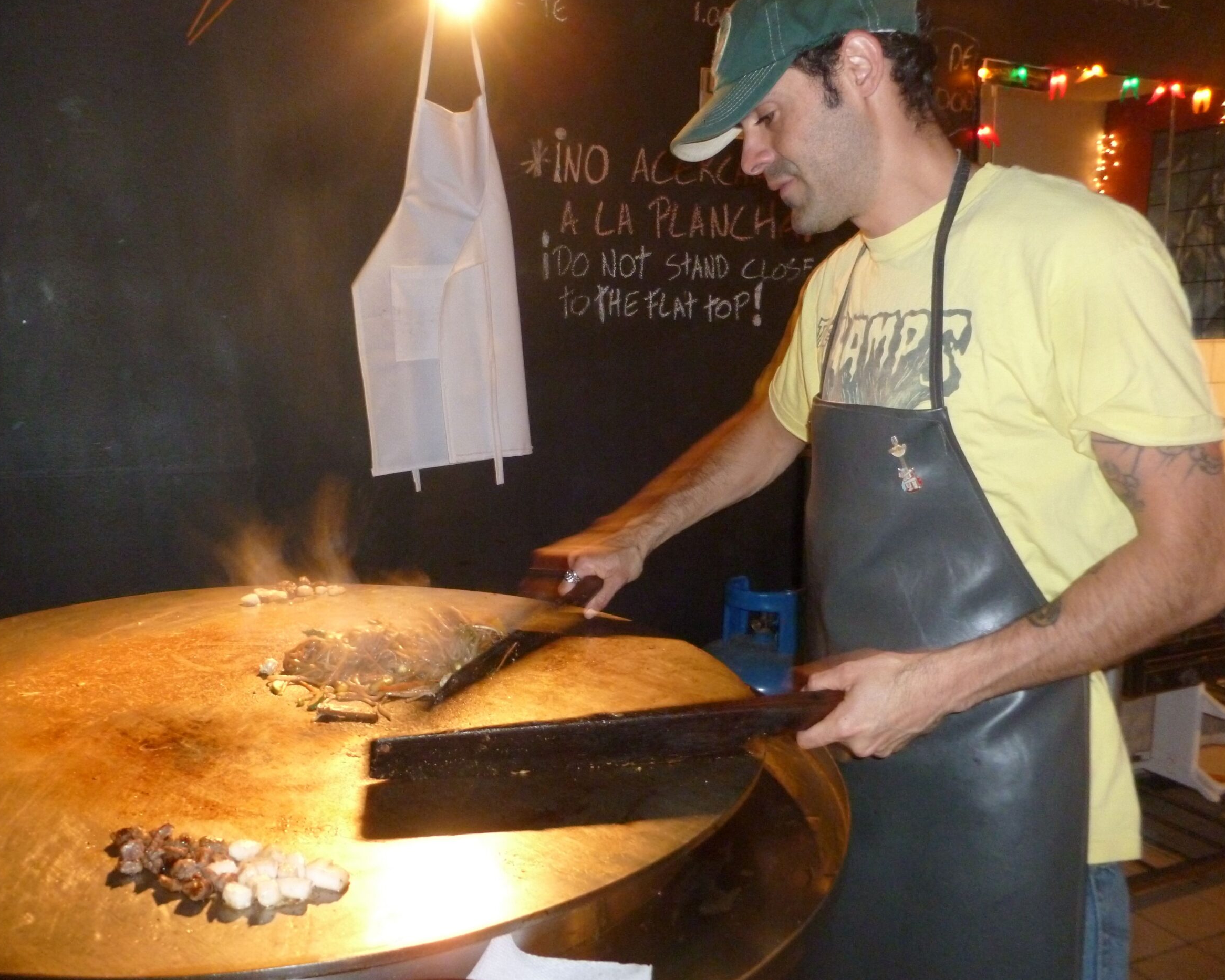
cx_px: 566
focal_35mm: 30
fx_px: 1088
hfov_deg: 58.7
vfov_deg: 48.5
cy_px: 482
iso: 400
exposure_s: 1/8
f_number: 3.3
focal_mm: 5
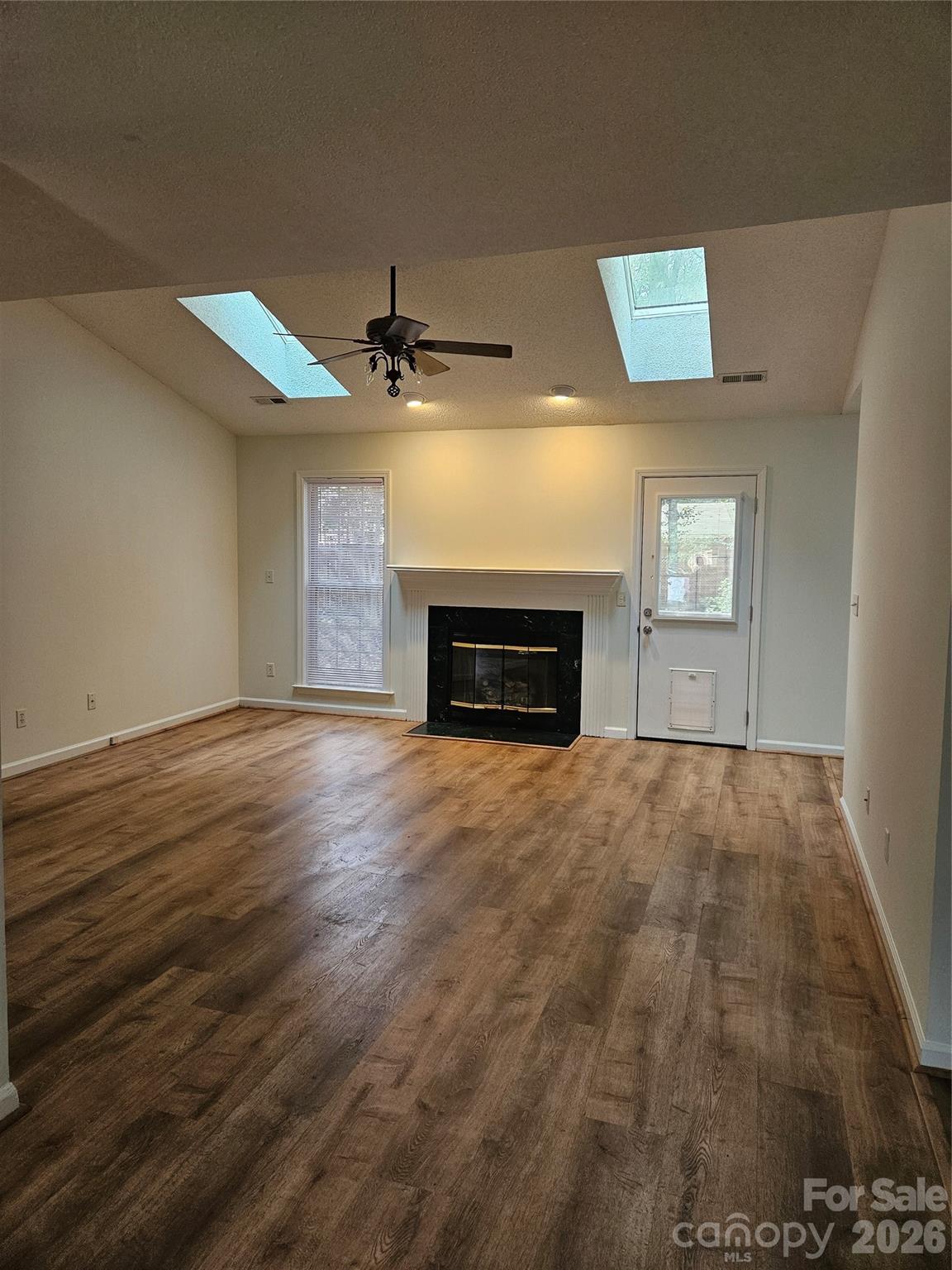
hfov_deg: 58.9
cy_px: 635
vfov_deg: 73.9
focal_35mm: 23
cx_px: 476
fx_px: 843
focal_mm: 5.4
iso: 250
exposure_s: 1/120
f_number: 1.8
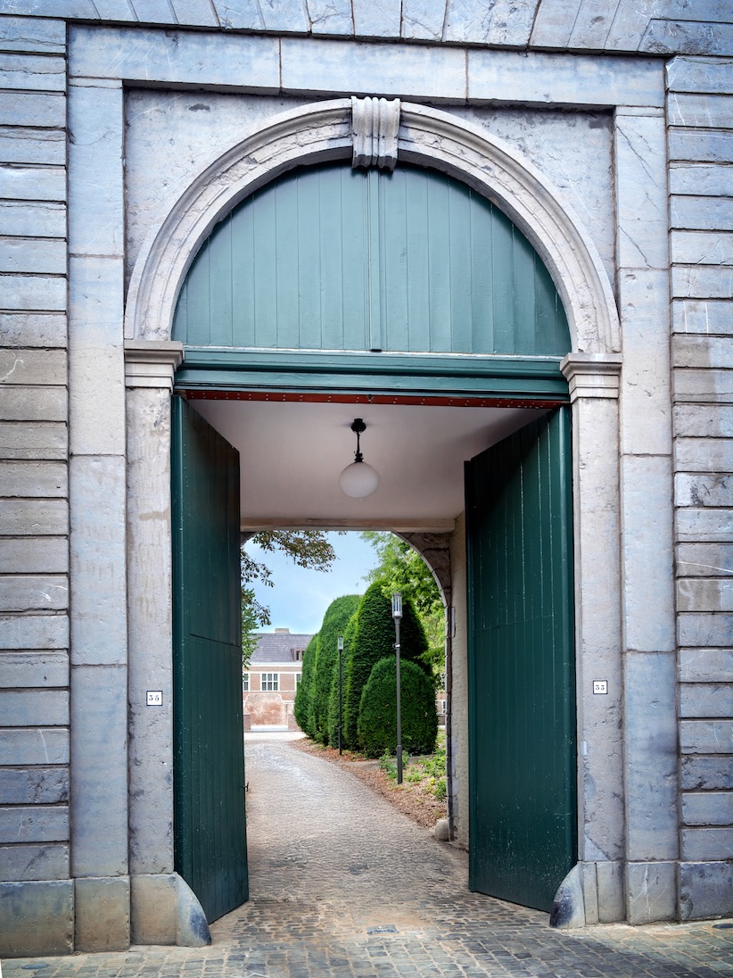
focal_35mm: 33
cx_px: 366
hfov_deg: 42.9
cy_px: 489
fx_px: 932
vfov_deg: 55.4
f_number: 5.6
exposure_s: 1/125
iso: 320
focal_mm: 41.1
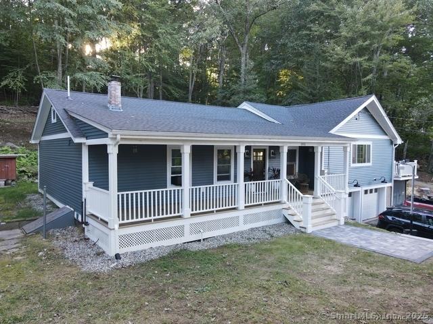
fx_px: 300
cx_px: 216
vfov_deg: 56.8
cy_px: 162
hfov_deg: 71.6
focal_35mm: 24
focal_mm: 4.5
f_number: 2.8
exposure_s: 1/15
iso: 170
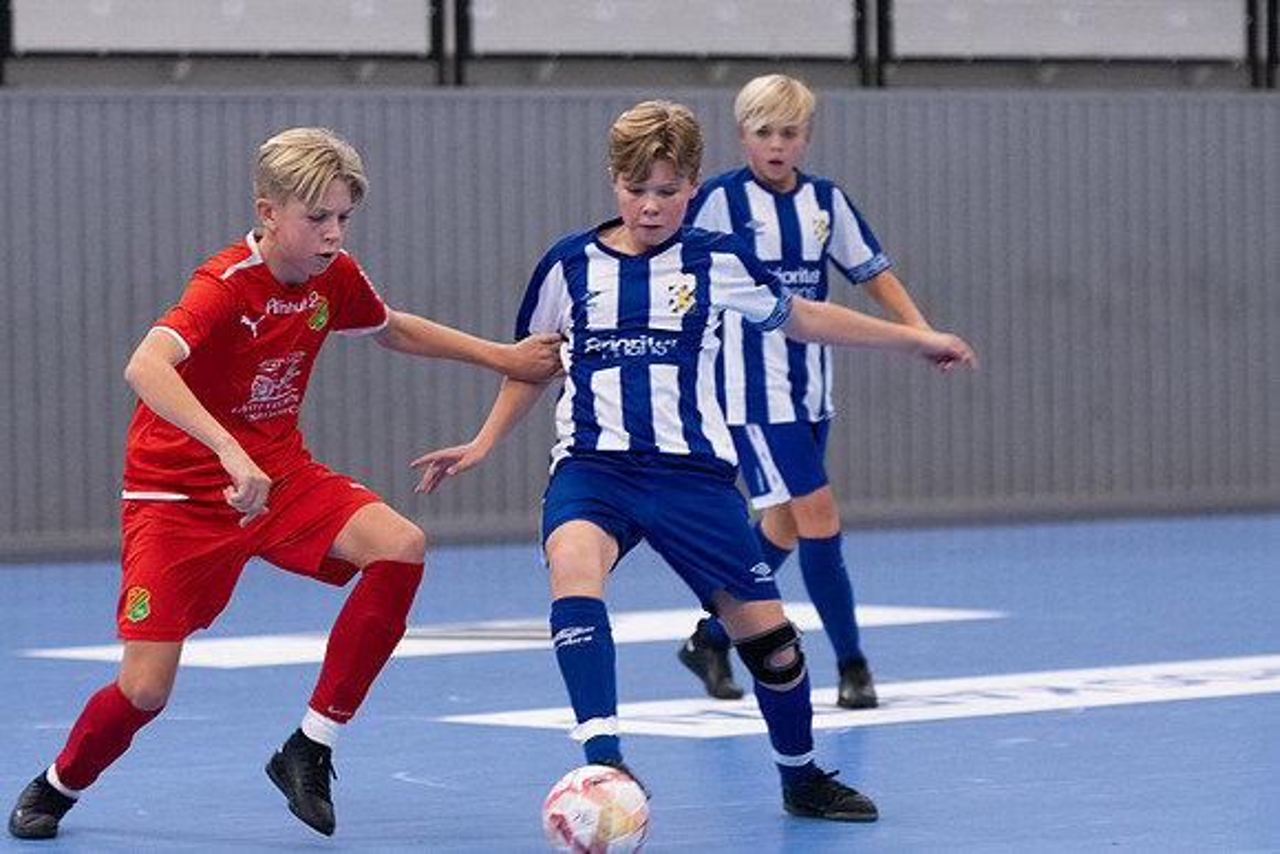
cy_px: 427
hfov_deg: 11.0
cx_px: 640
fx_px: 6657
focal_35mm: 187
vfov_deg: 7.3
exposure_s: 1/400
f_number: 3.2
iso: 3600
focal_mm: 122
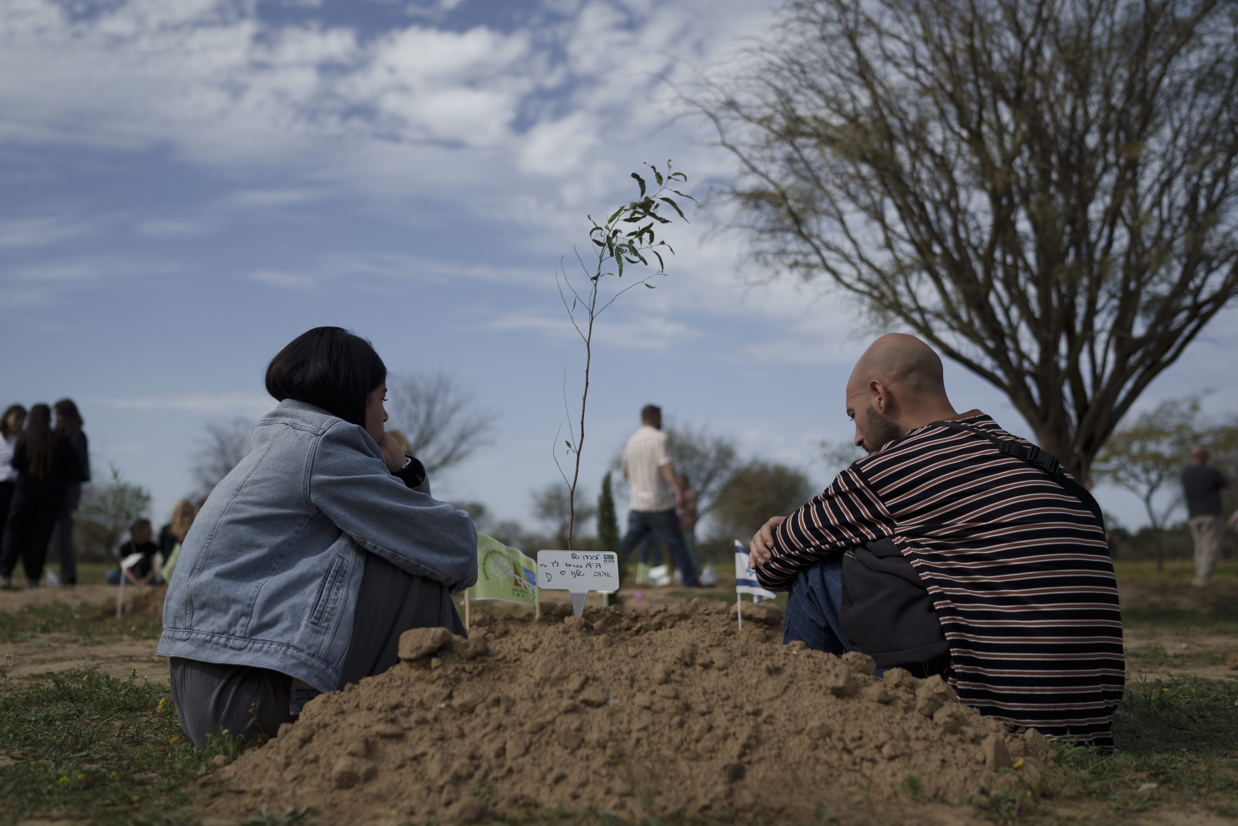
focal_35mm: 35
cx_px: 619
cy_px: 413
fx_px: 1204
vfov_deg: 37.9
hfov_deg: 54.4
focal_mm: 35
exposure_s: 1/8000
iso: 100
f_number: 2.2
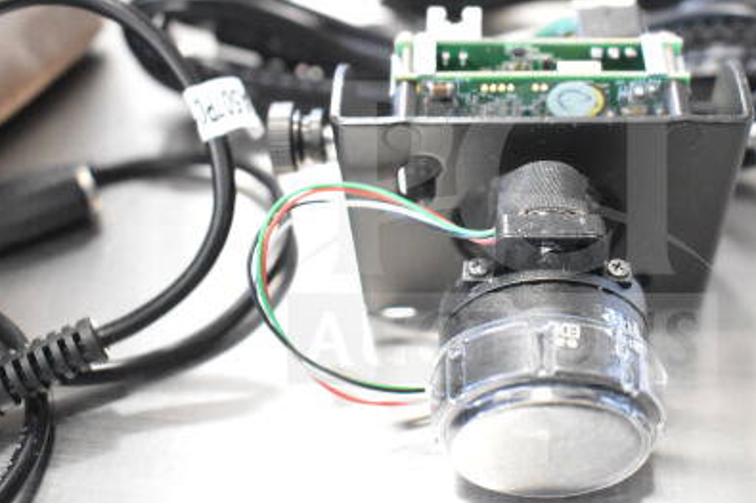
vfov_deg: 26.5
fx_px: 1070
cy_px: 232
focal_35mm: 51
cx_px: 501
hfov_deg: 38.5
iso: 8000
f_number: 3.8
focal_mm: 22
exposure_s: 1/30
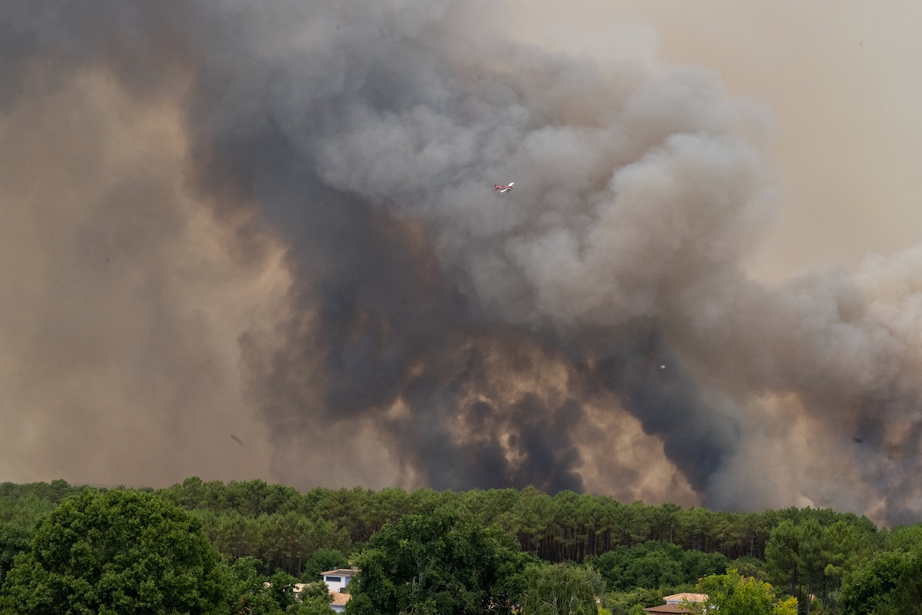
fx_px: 2202
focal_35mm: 86
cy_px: 308
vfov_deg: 15.9
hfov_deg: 23.6
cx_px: 461
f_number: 16
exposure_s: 1/500
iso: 1400
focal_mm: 86
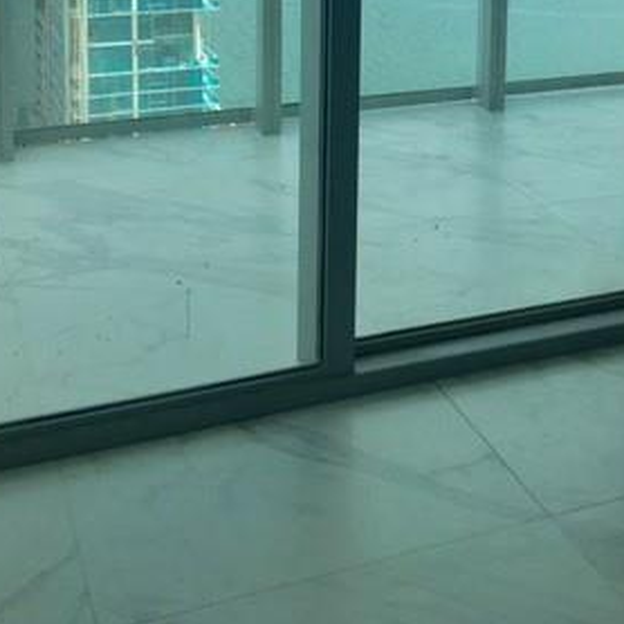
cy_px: -54
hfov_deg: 28.8
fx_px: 1203
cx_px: 435
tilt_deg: -8.3
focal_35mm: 59
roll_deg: -2.1
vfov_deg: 26.8
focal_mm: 4.15
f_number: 2.2
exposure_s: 1/1083
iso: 25
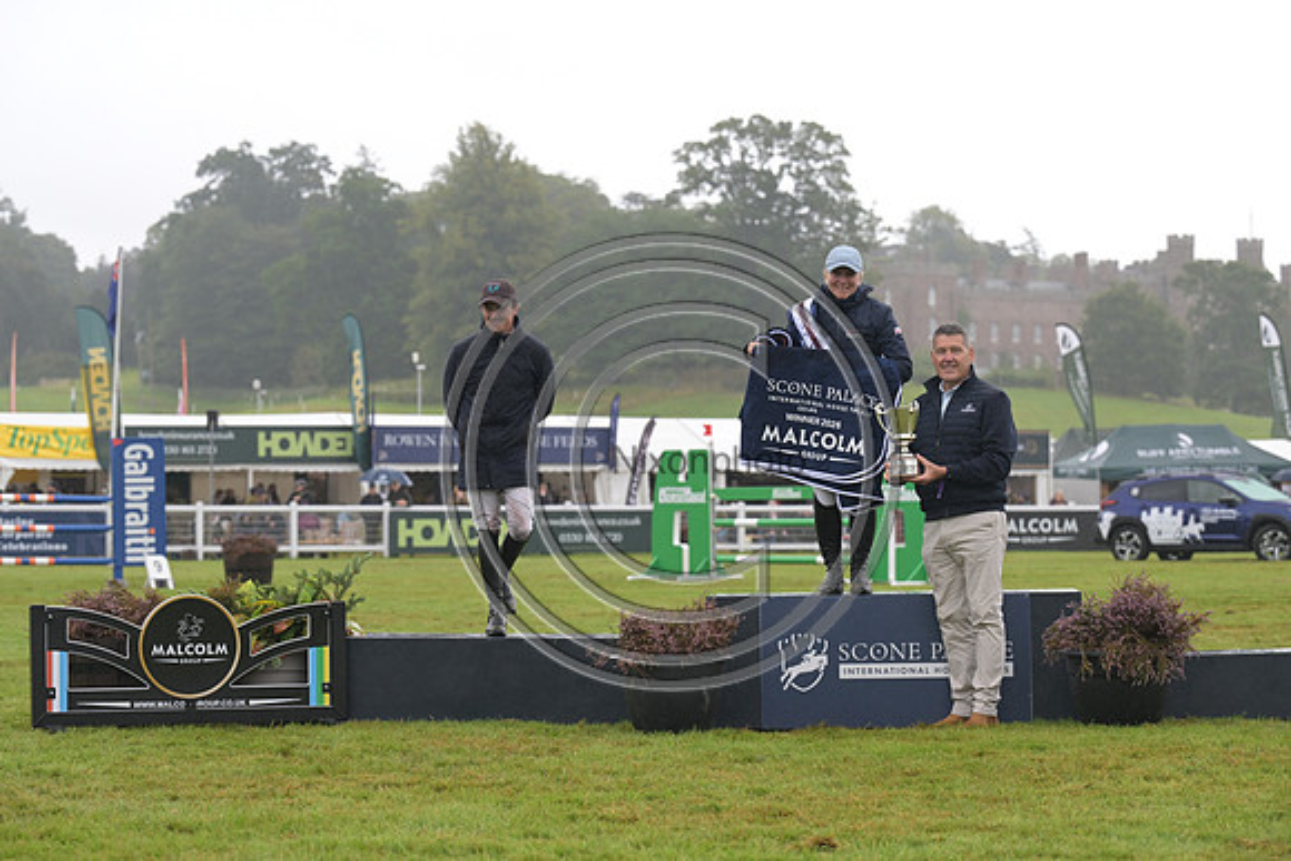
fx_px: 3515
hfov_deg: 20.8
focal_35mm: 98
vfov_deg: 14.0
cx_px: 646
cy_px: 430
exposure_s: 1/800
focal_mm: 98
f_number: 5
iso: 640
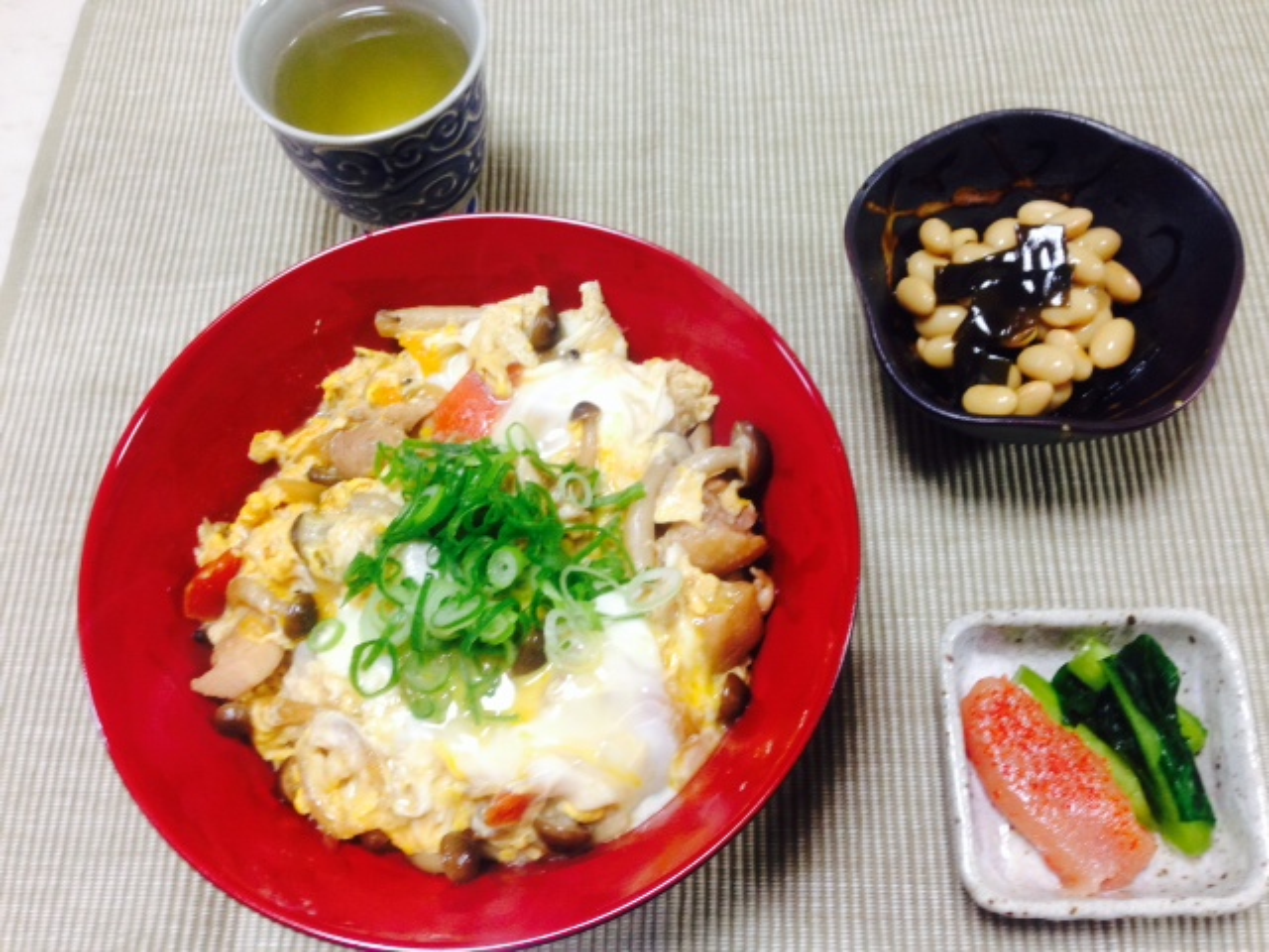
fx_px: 1210
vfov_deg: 42.9
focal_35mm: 33
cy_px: 476
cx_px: 634
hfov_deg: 55.4
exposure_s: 1/20
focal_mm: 4.12
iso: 125
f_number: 2.4
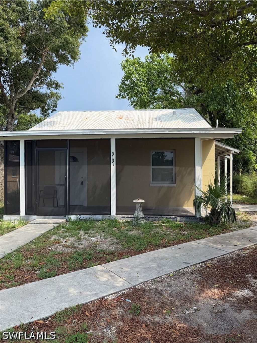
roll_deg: +0.6
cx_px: 128
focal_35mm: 24
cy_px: 172
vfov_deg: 71.6
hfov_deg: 56.8
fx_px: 238
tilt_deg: +1.9
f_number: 1.78
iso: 80
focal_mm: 6.76
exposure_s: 1/2370
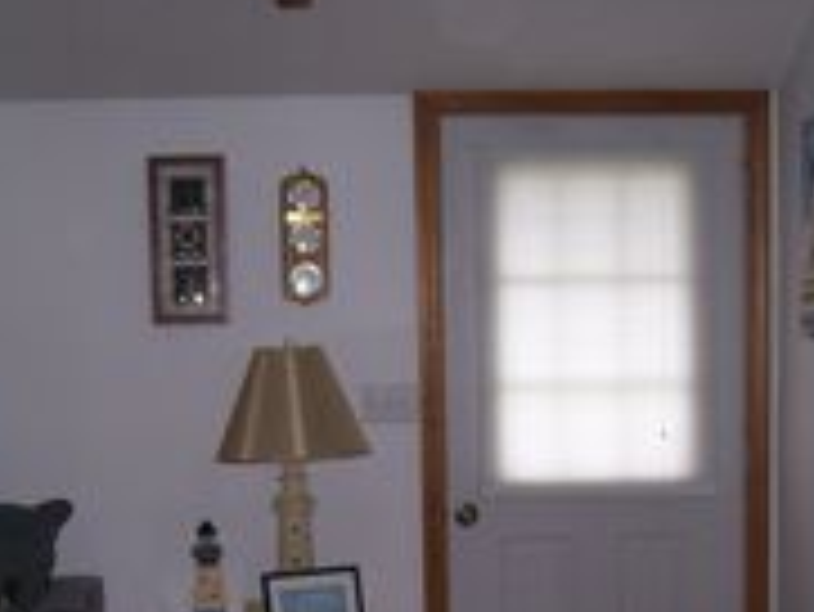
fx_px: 1718
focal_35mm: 73
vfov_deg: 19.8
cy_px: 567
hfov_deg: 26.7
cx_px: 427
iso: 80
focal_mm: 6
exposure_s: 1/64
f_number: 2.7
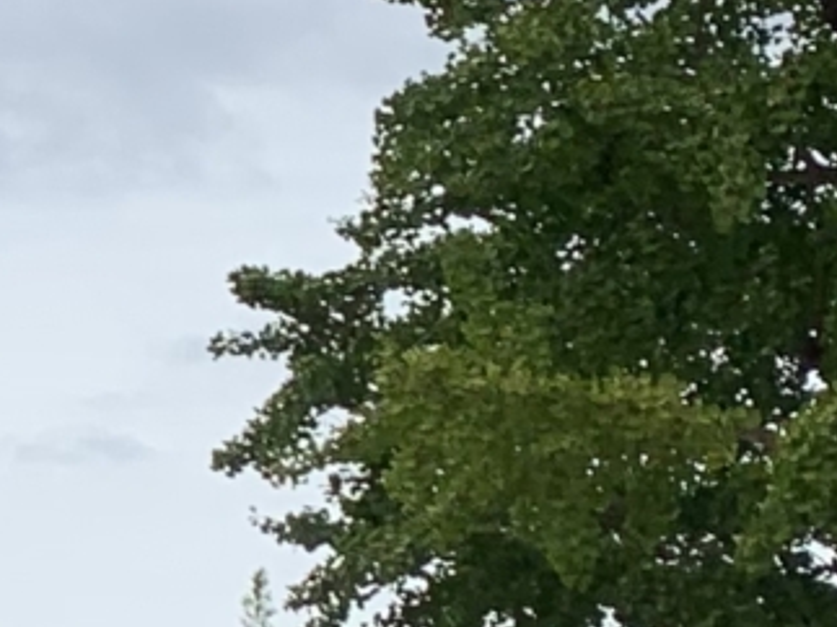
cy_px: 451
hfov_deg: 8.7
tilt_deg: +12.0
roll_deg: -1.4
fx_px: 4979
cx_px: -1200
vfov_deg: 7.2
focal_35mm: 206
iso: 25
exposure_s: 1/2257
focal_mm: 4.25
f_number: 1.8
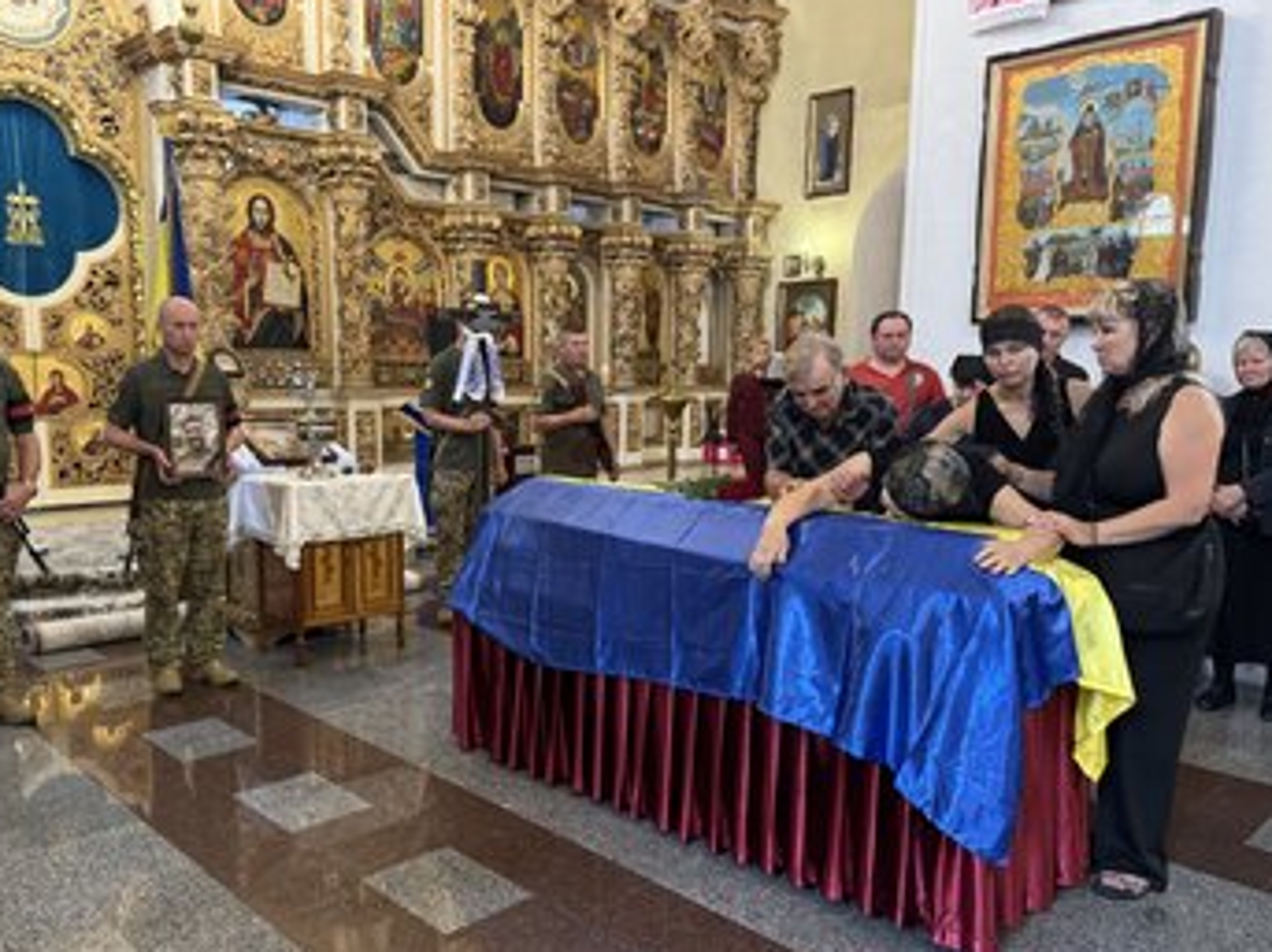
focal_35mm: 28
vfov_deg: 49.7
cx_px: 553
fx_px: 1029
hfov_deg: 63.2
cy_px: 515
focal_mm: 6.76
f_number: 1.78
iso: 800
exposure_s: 1/50
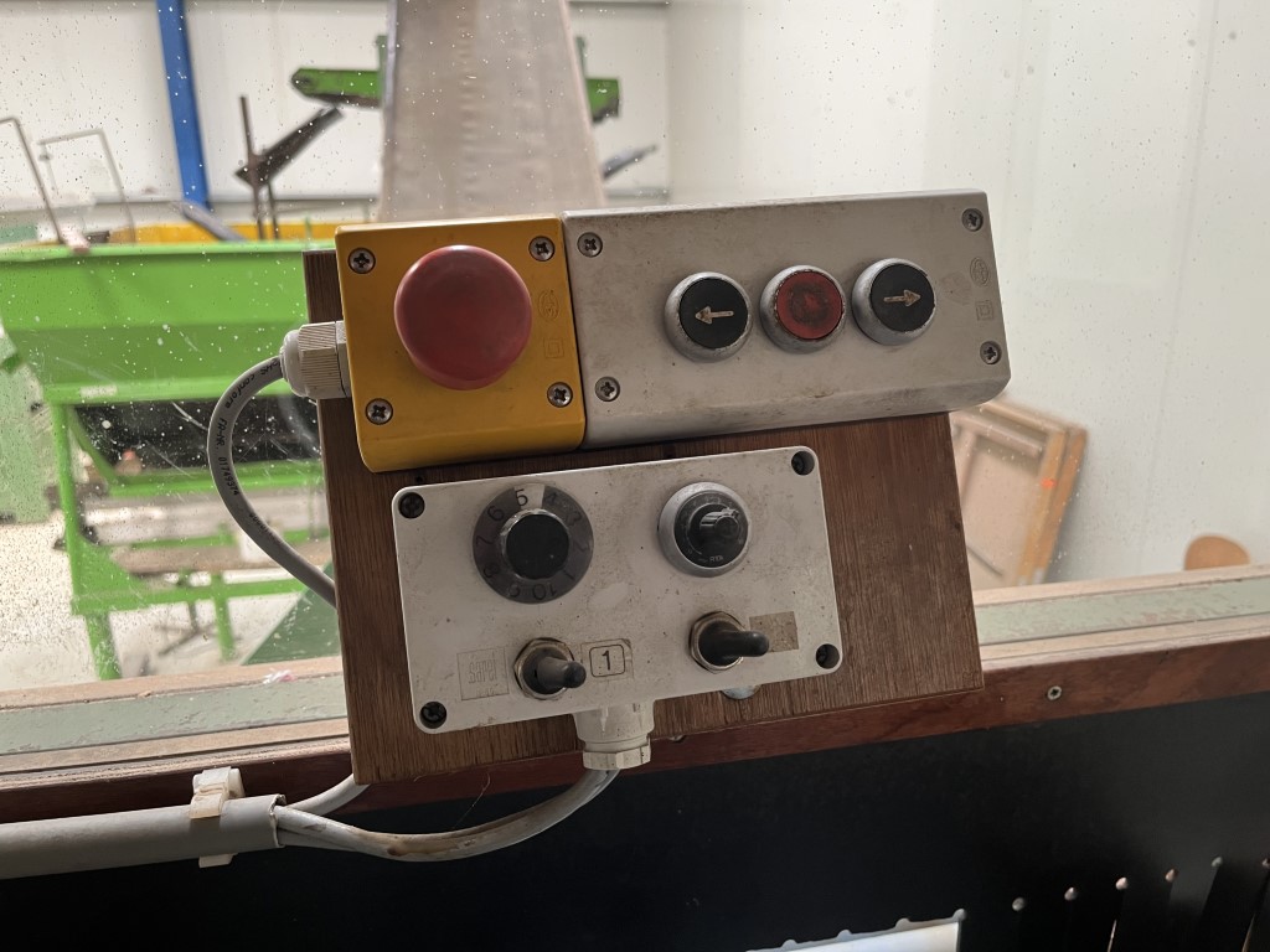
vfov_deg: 53.1
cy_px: 476
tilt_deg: -17.4
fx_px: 954
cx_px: 635
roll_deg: +0.7
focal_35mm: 26
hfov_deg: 67.3
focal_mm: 5.1
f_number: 1.6
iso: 125
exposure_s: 1/75
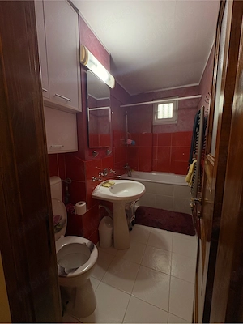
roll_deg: +0.1
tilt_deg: -7.9
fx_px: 131
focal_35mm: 14
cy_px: 162
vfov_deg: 102.1
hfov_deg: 85.7
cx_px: 122
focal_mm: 2.22
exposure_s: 1/100
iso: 160
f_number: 2.2
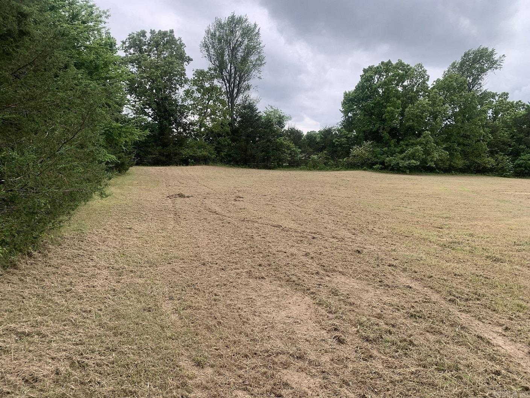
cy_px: 199
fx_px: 398
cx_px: 265
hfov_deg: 67.3
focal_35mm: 26
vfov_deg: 53.1
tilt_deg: -1.7
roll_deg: +0.6
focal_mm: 4.25
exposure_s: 1/372
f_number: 1.8
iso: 25
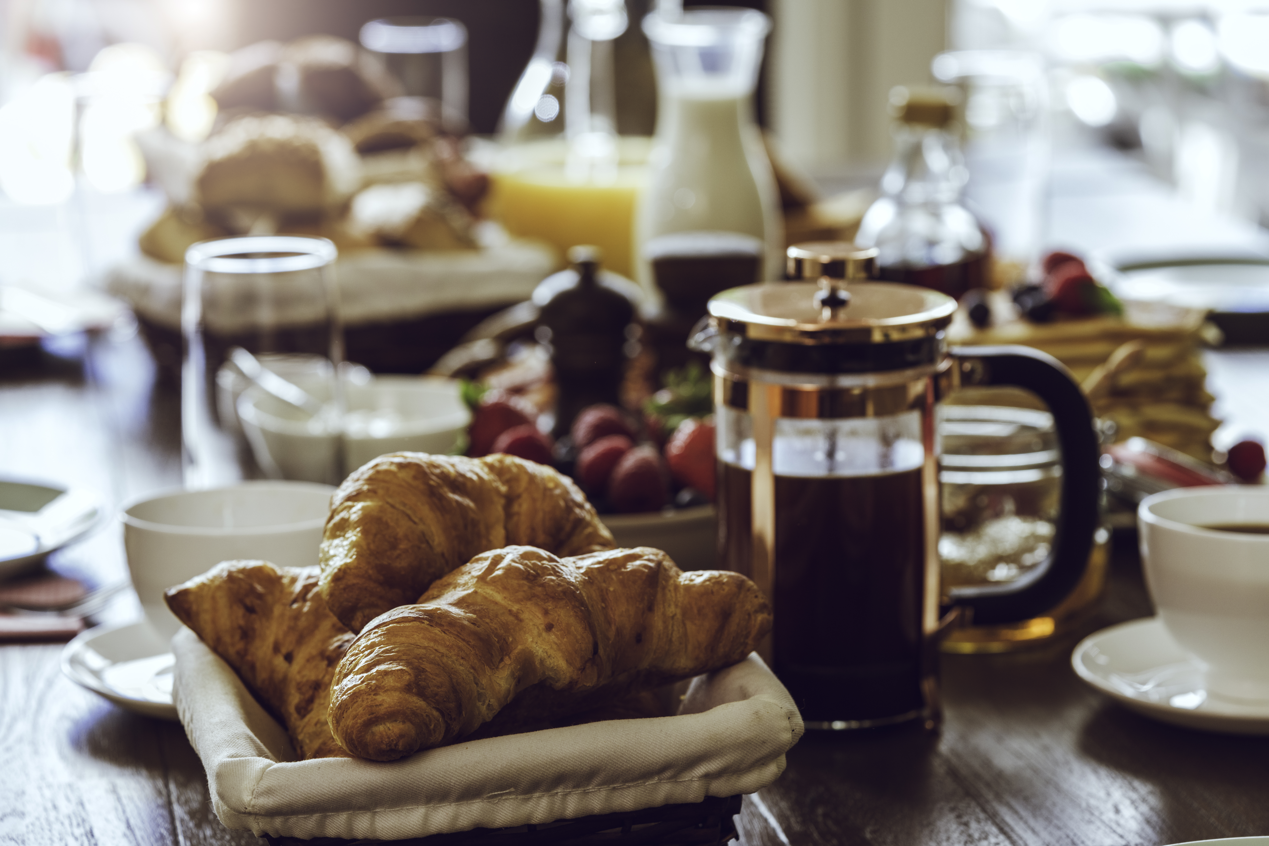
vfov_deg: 15.2
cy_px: 423
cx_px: 634
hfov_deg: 22.6
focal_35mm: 90
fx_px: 3173
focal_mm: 90
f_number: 5.6
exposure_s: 1/100
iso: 640
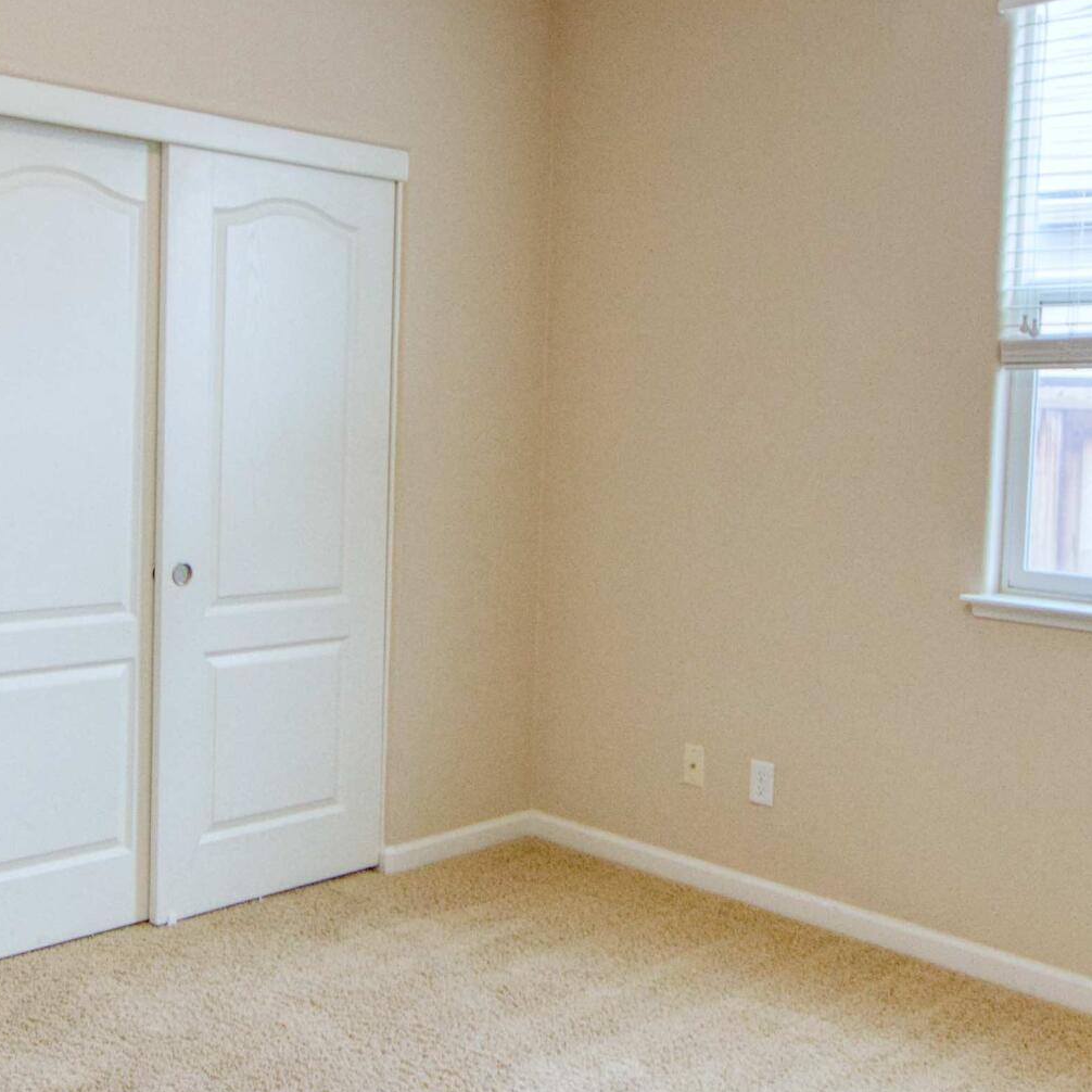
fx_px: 1356
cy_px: 434
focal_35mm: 38
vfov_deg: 43.6
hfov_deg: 43.6
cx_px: 422
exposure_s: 1/60
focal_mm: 10
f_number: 4
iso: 640
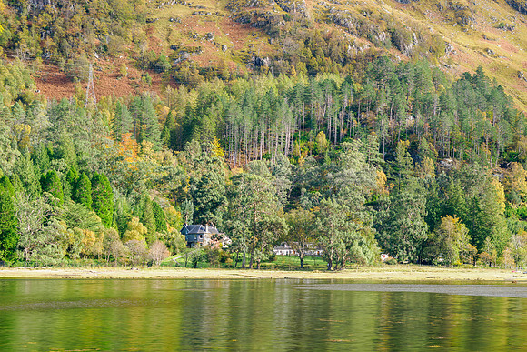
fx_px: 1218
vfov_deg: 16.4
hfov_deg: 24.4
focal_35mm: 83
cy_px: 198
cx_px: 264
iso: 400
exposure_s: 1/160
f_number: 5.6
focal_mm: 40
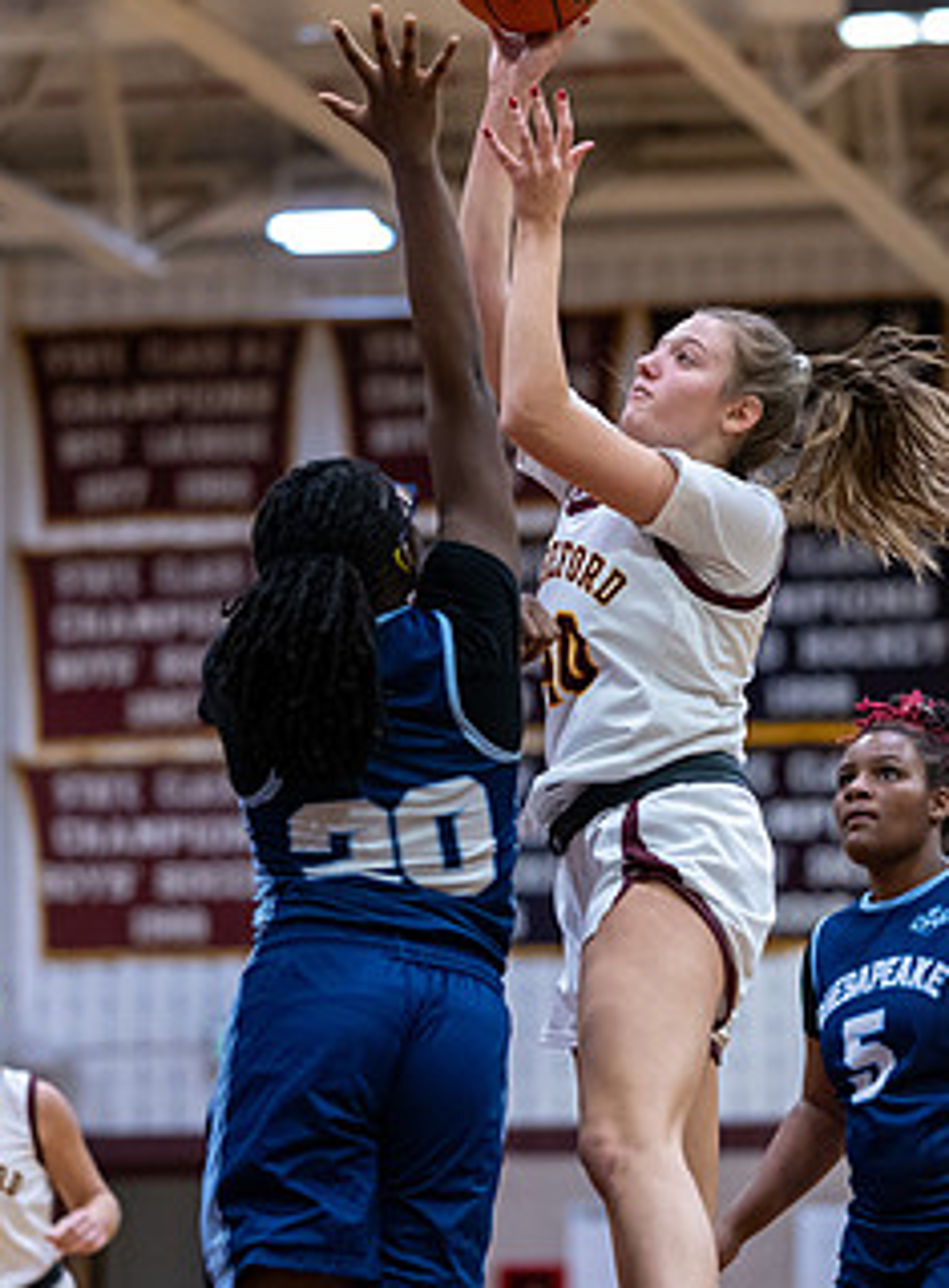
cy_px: 626
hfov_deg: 8.1
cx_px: 617
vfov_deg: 11.0
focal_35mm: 181
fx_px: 6693
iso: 2000
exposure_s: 1/1250
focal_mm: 85
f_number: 1.8
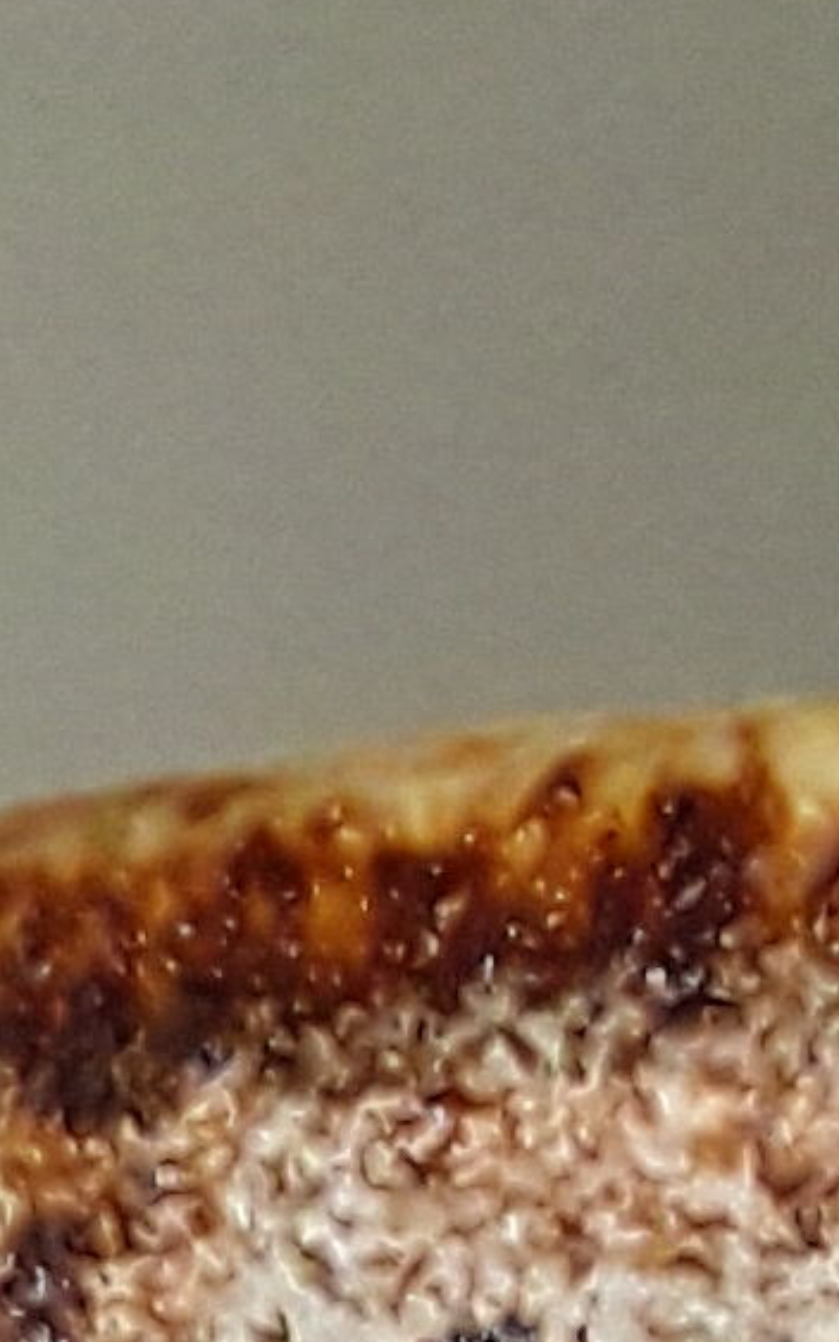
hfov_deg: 7.8
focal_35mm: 166
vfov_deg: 11.1
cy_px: 2961
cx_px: 1008
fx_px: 6072
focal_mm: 2.91
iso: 400
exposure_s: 1/1009
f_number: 1.9
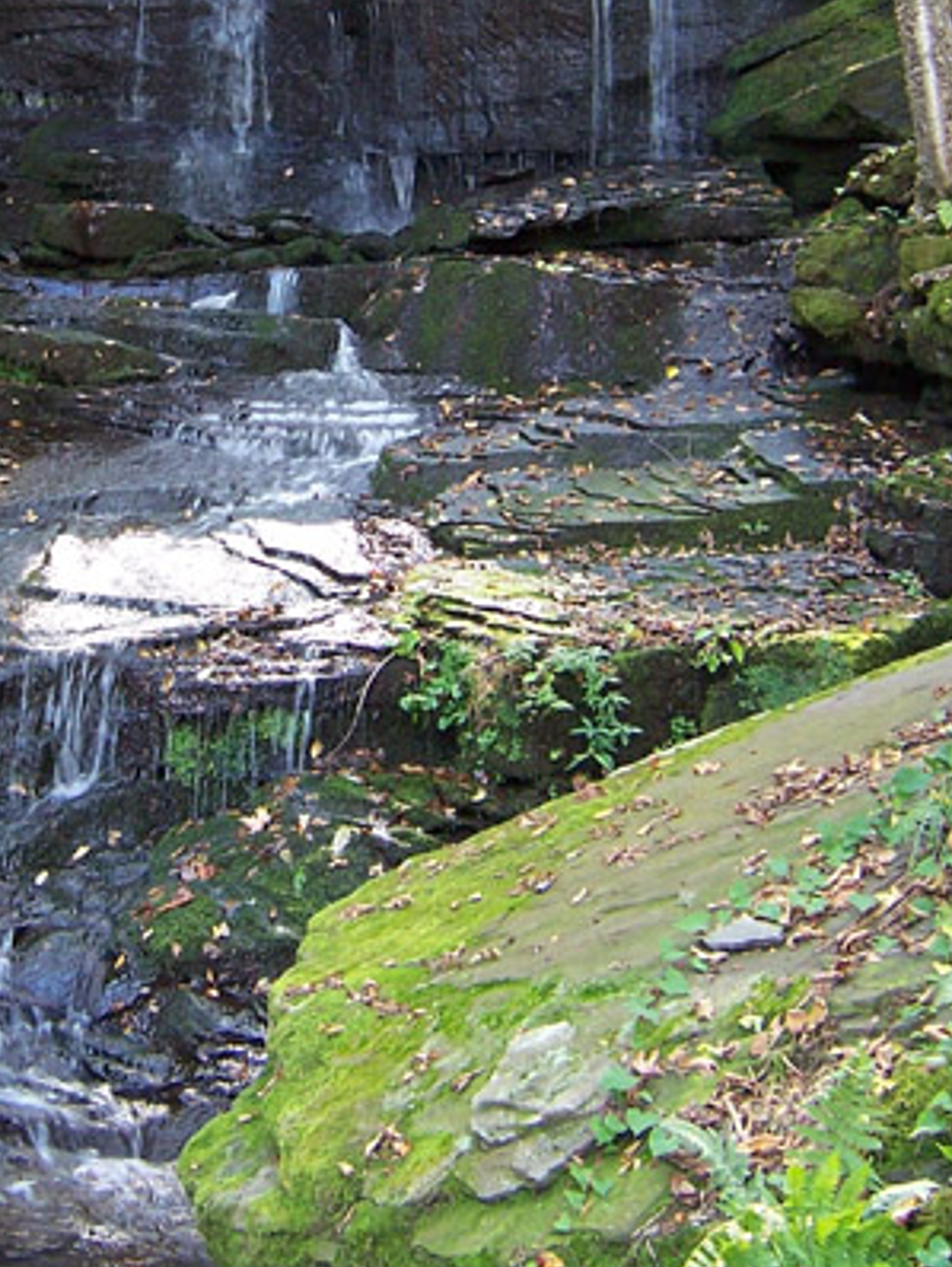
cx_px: 170
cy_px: 334
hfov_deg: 24.8
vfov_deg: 32.6
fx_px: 2125
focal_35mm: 58
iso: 140
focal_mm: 5.5
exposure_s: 1/15
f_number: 3.4
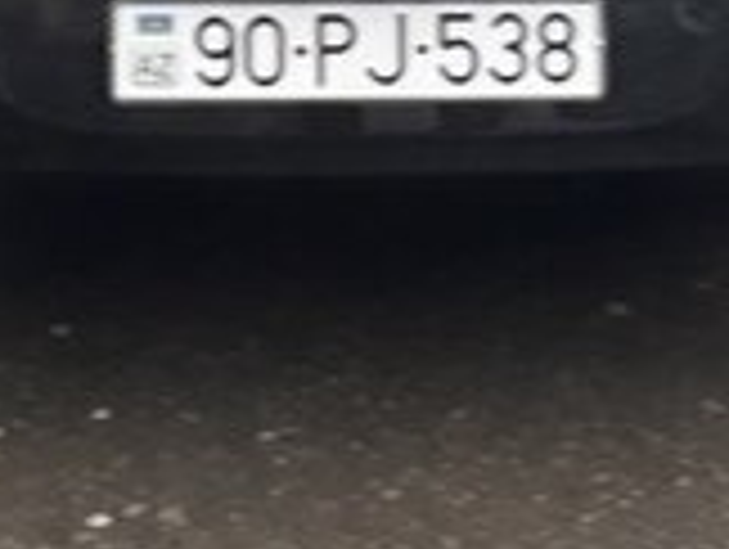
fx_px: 2320
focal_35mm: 110
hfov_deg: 17.9
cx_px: 382
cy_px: -191
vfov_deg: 13.0
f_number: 1.9
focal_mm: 3.6
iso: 64
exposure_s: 1/33
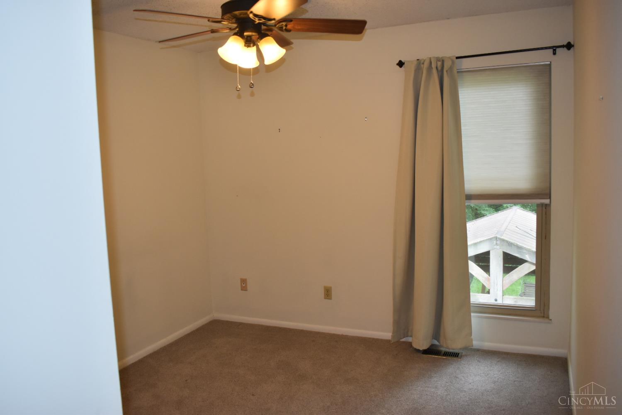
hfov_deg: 61.9
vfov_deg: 43.6
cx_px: 311
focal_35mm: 30
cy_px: 208
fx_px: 518
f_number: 4.5
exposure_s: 1/200
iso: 800
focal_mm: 20
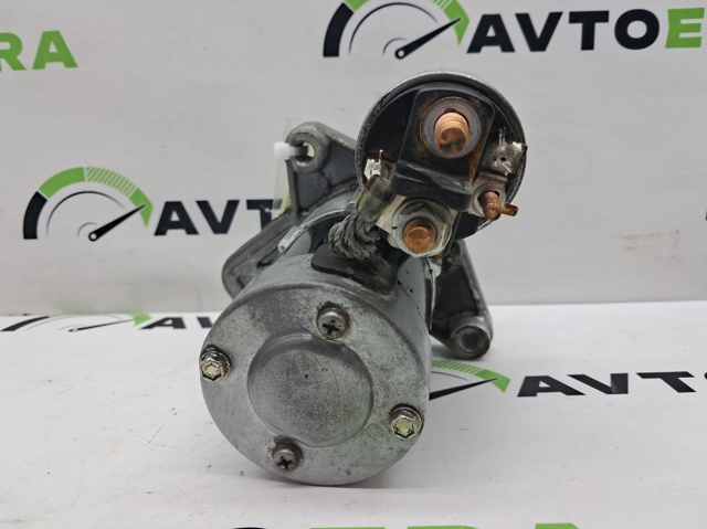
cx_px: 354
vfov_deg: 51.3
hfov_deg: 65.4
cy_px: 264
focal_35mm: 27
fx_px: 551
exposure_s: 1/60
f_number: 1.8
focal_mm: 4
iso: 50
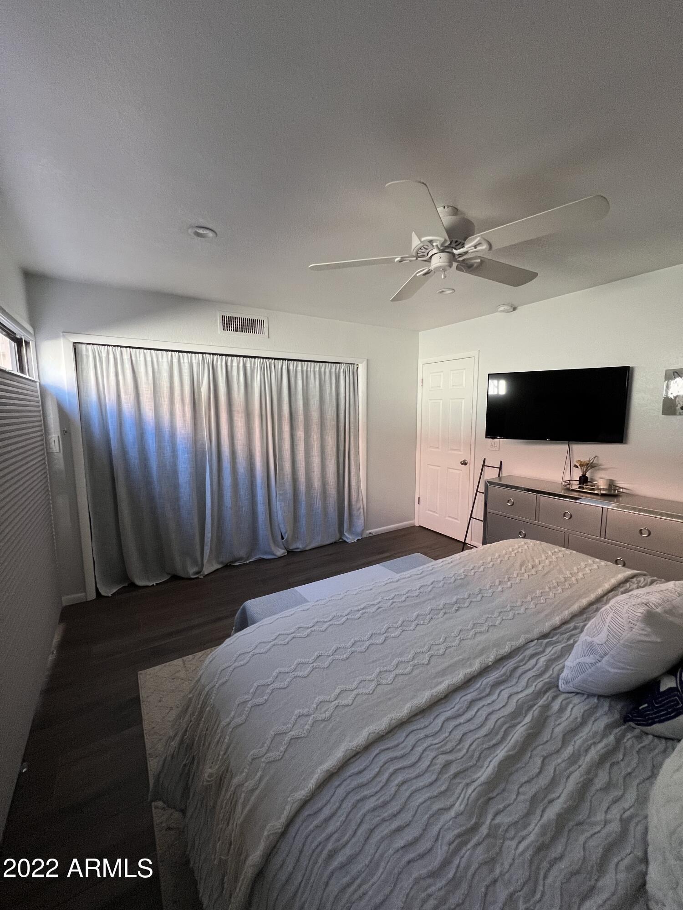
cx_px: 342
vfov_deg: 106.2
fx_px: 342
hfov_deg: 89.9
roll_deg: +0.1
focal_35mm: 13
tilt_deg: -6.3
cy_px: 455
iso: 200
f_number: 1.8
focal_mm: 1.57
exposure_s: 1/121
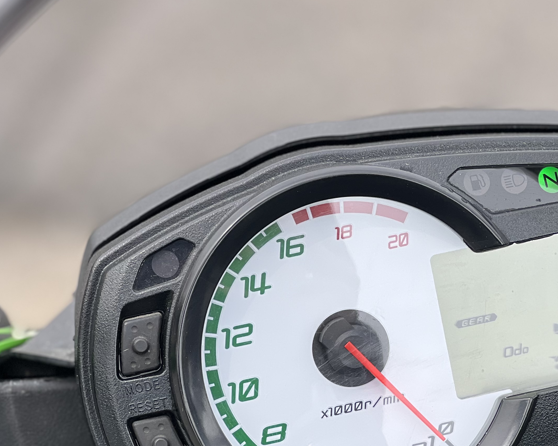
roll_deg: -8.1
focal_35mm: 142
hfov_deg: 13.5
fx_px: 2345
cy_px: 254
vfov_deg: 10.9
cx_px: 431
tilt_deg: -33.3
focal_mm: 9
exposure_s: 1/132
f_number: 2.8
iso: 20
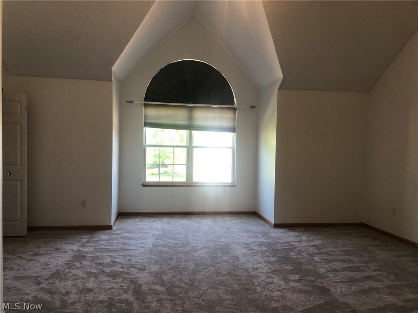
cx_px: 209
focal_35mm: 28
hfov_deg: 63.4
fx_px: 338
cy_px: 156
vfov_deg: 49.7
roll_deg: -0.8
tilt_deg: -3.5
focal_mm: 4
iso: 32
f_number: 1.8
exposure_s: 1/30
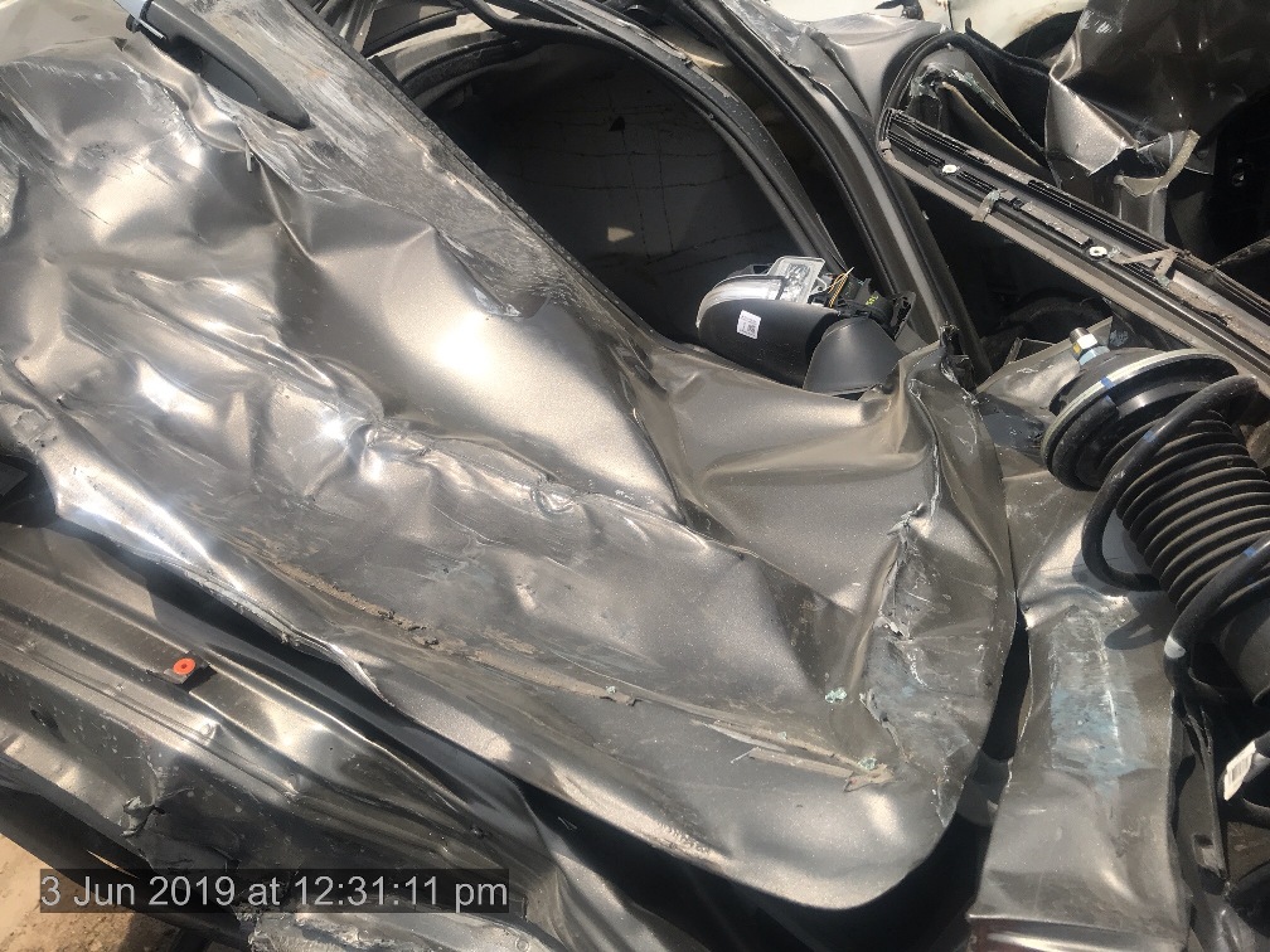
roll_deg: +26.1
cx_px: 635
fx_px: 1027
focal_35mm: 28
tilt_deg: -25.0
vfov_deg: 49.7
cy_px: 476
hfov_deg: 63.4
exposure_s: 1/2660
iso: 20
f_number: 1.8
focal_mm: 3.99
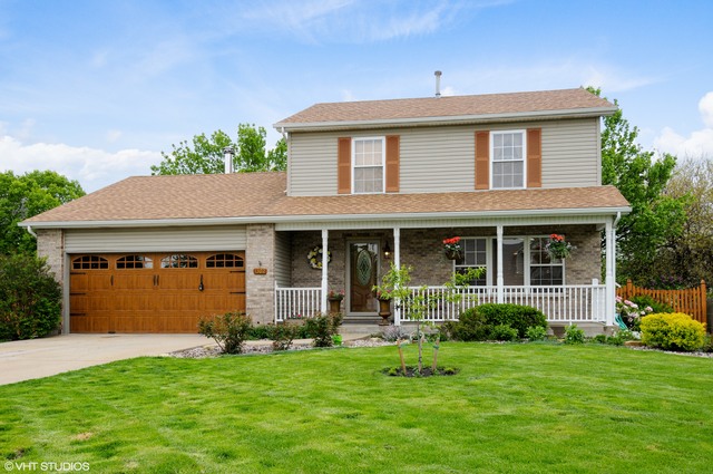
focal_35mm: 30
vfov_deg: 43.5
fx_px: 593
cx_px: 356
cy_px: 237
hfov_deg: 62.0
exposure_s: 1/500
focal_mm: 20
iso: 500
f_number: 7.1
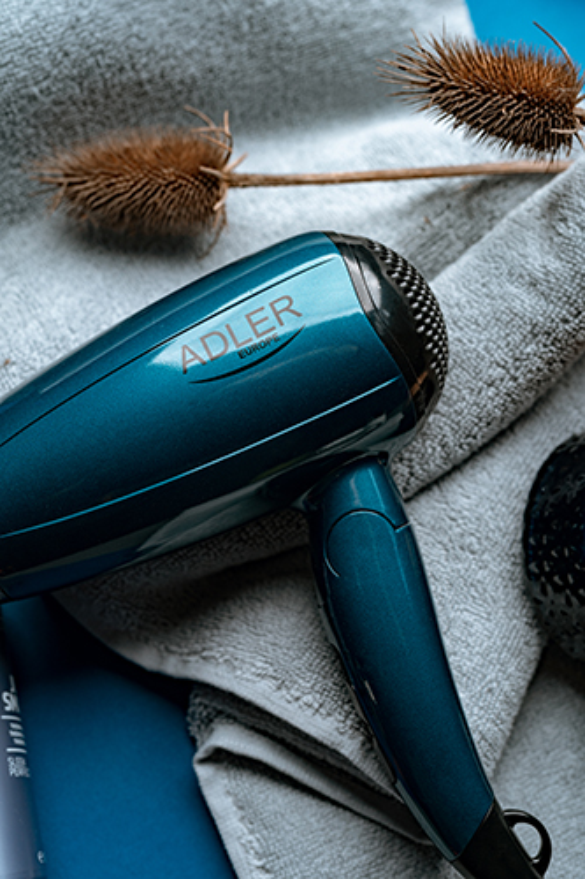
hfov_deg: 27.0
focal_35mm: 50
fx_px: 1219
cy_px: 440
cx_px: 292
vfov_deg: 39.6
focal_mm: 50
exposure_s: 1/125
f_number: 5
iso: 100
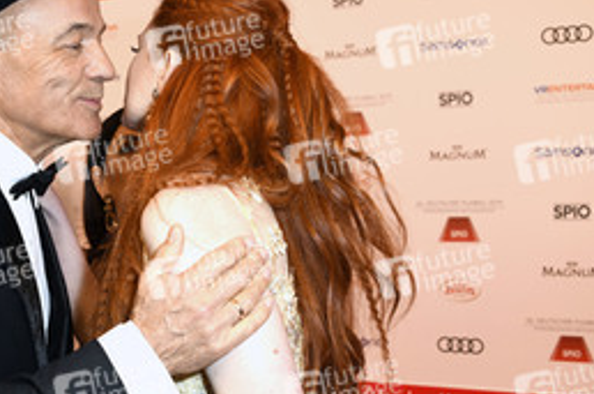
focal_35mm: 49
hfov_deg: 39.3
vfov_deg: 27.4
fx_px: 807
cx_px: 144
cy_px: 214
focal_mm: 28
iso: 250
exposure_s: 1/160
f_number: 6.3
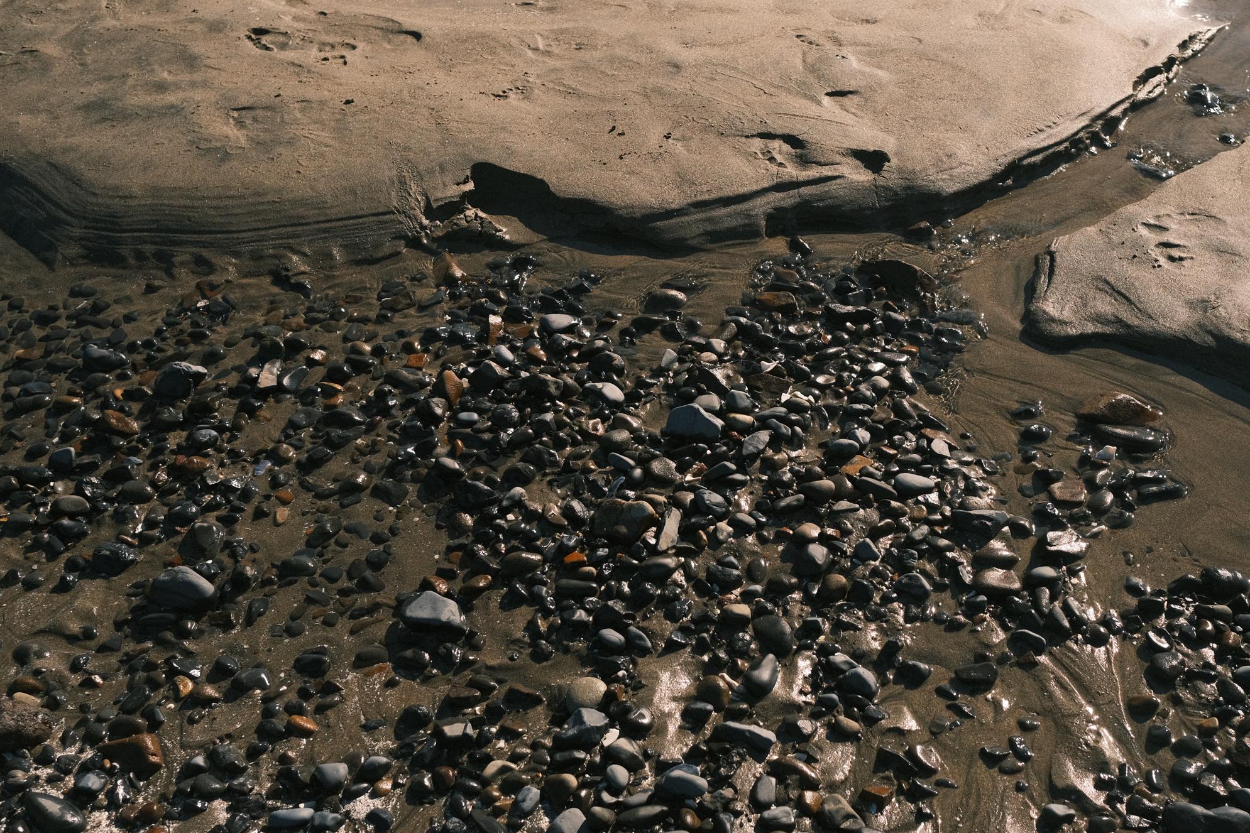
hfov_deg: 44.2
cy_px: 355
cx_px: 756
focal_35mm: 44
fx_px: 1528
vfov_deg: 30.5
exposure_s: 1/1600
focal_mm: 23
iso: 250
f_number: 4.5
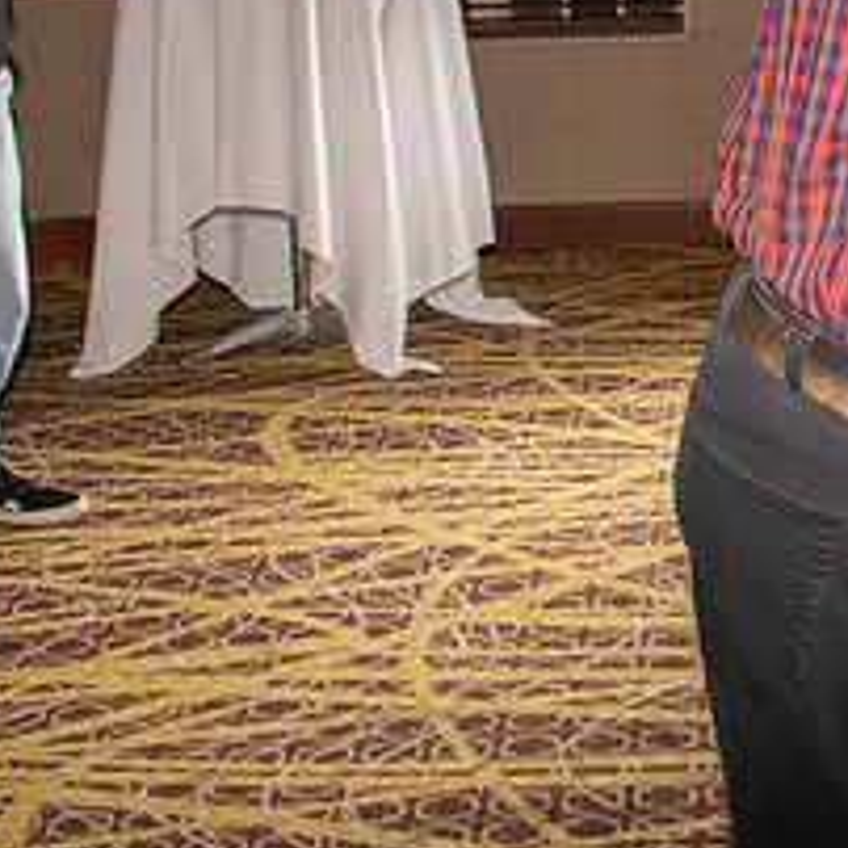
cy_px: -36
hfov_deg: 18.0
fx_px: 2494
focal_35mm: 90
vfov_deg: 18.7
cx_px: 1096
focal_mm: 28
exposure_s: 1/160
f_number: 9
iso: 1250
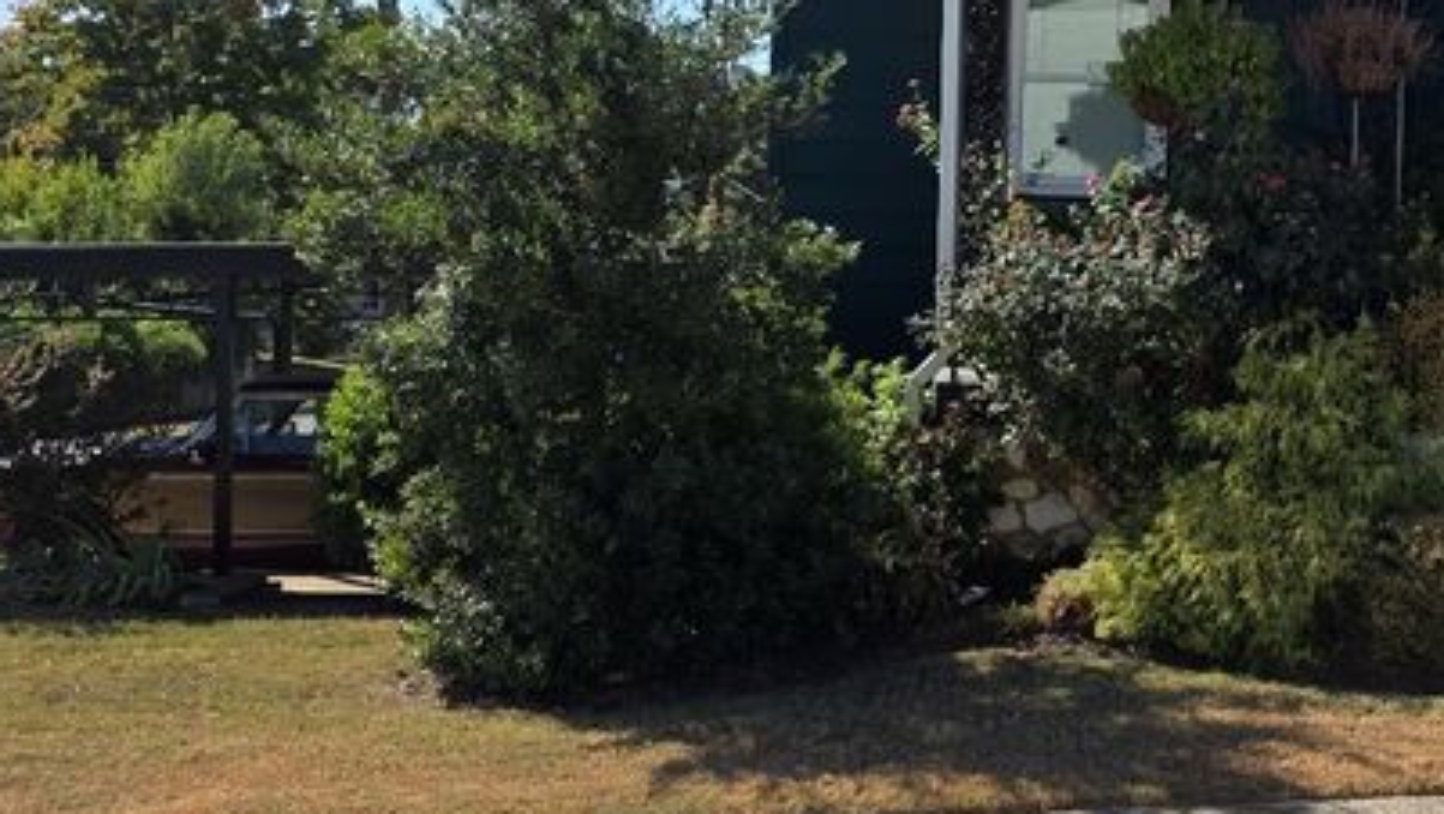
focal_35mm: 64
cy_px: 231
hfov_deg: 32.1
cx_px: 1113
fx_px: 2452
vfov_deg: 18.8
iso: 80
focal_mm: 6.3
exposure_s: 1/5017
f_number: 1.7
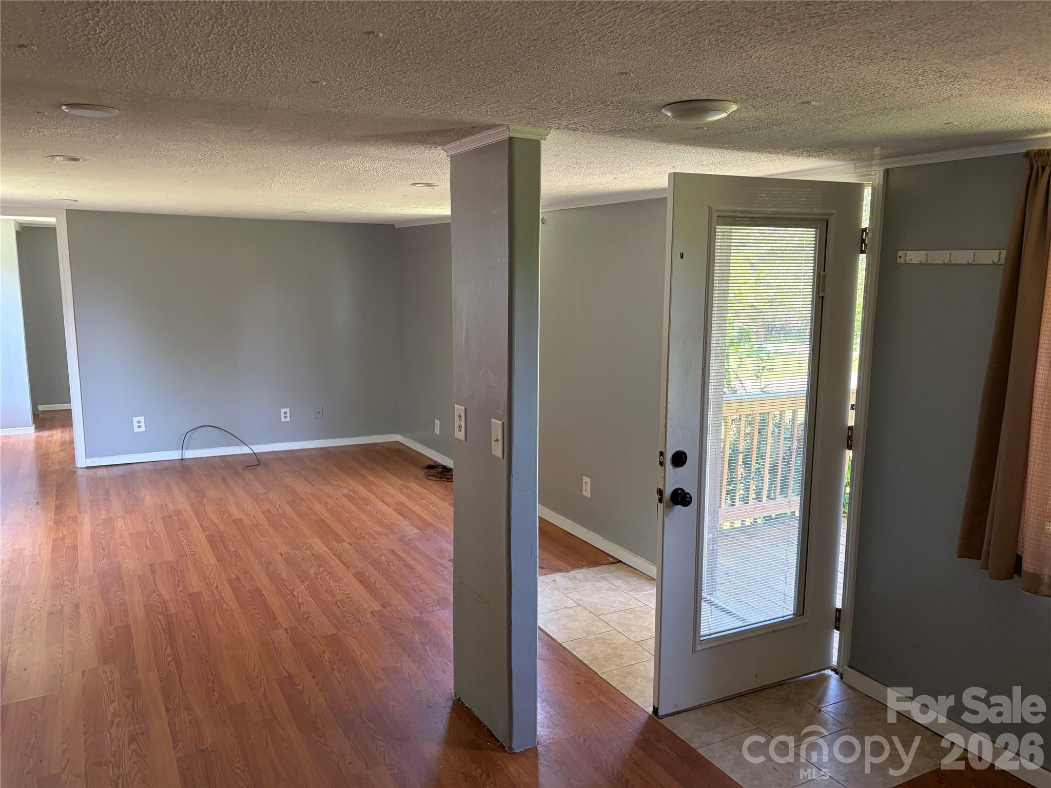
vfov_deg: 53.1
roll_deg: +0.9
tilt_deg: -9.4
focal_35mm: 26
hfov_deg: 67.3
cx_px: 526
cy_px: 394
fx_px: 789
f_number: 1.6
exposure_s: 1/129
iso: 125
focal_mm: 5.96
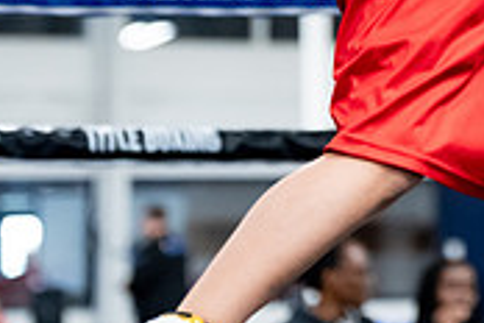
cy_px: -266
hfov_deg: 8.7
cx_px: 594
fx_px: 3146
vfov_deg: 5.8
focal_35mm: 234
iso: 3200
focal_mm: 62
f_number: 2
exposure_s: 1/800
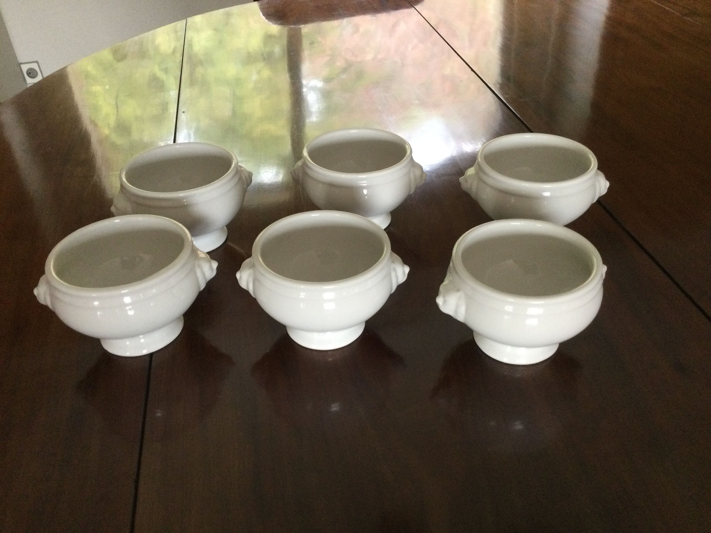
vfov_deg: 45.4
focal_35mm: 31
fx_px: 637
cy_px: 266
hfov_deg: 58.4
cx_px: 356
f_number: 2.4
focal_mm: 3.3
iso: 160
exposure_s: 1/33
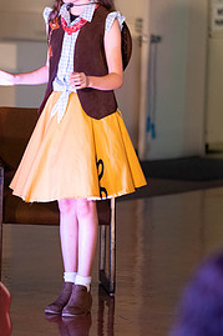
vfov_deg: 6.2
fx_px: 3116
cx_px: 70
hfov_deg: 4.1
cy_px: 116
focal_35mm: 335
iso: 2500
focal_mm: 200
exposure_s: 1/200
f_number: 2.8
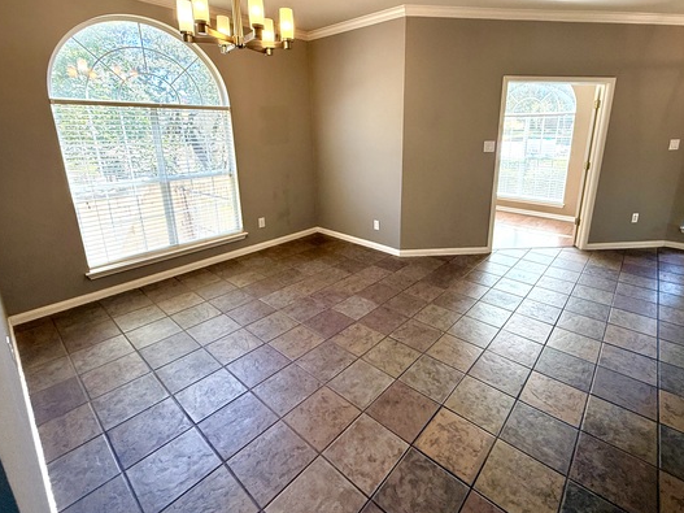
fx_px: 336
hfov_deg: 90.7
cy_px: 213
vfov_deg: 74.1
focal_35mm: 17
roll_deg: -0.2
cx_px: 376
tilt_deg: -14.2
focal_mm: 2.22
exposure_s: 1/120
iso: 250
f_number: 2.2
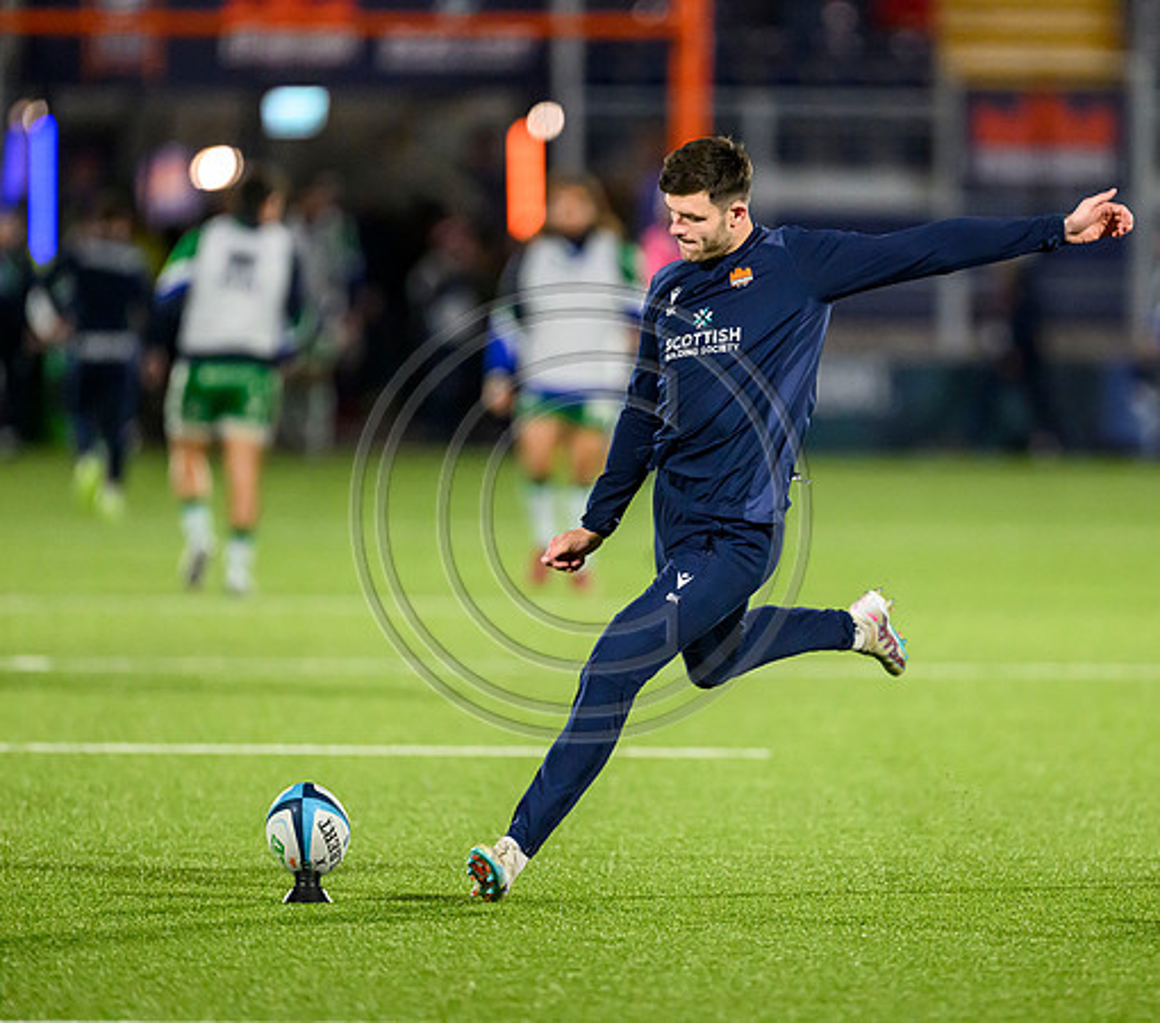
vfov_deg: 3.4
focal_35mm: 480
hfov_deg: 3.9
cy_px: 513
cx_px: 769
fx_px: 17168
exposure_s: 1/1000
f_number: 3.2
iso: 8000
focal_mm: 400
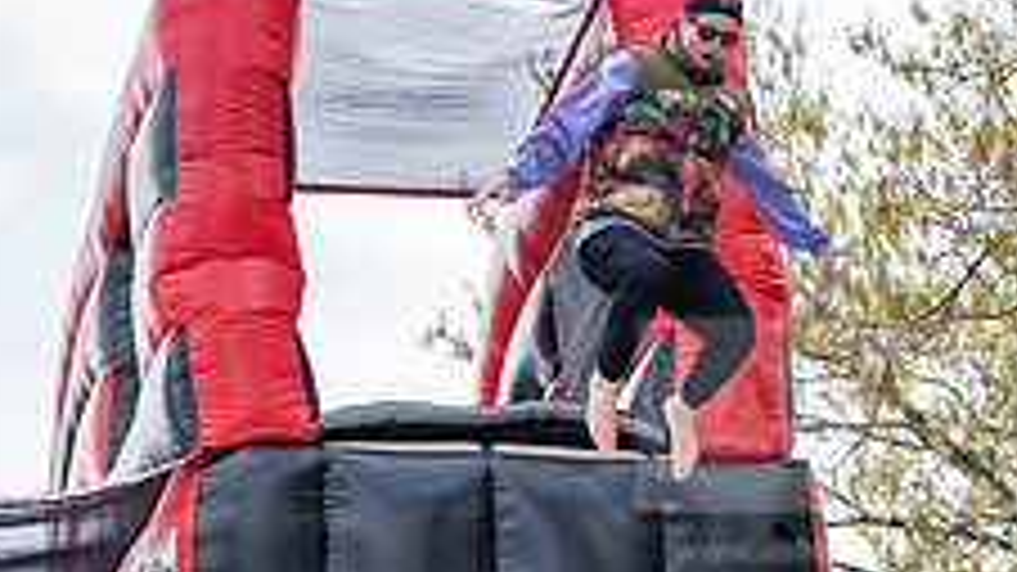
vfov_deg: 8.3
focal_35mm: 146
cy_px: 599
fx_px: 3936
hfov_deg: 14.7
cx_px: 567
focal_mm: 70
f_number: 3.5
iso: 100
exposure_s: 1/640
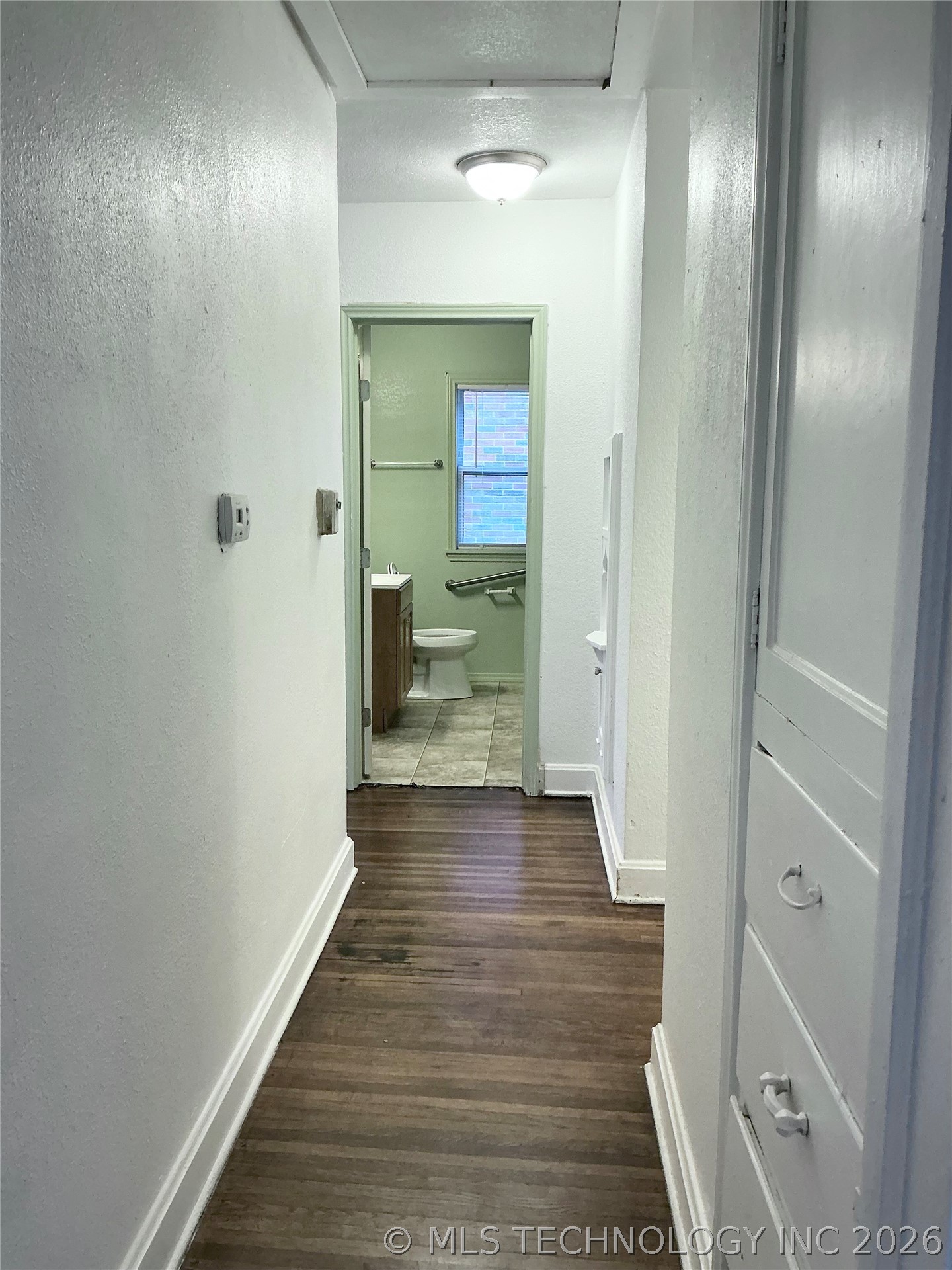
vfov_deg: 61.7
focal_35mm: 29
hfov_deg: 48.2
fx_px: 1063
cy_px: 635
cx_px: 476
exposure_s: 1/60
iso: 80
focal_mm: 3
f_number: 1.8
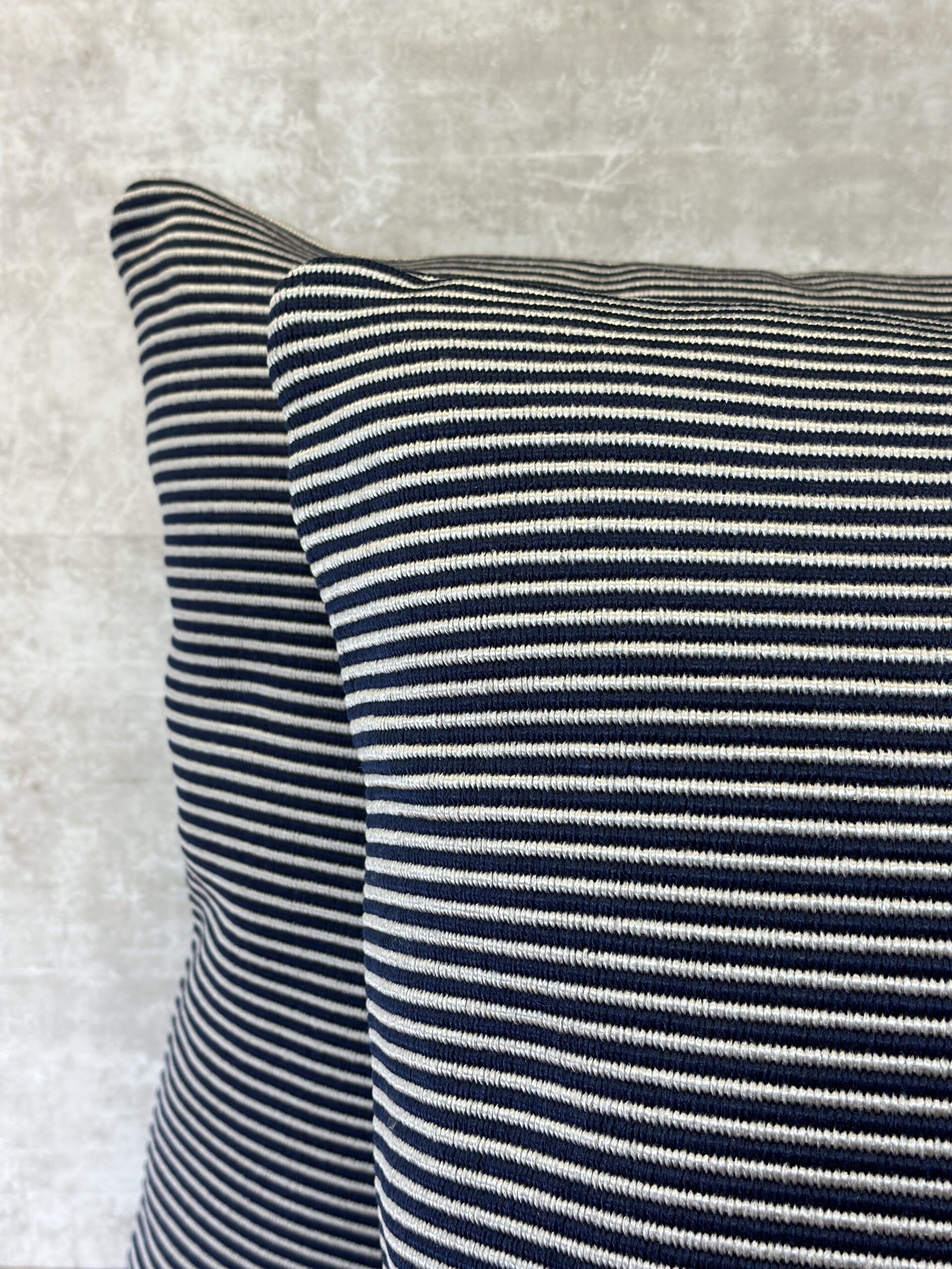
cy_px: 634
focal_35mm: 48
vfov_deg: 39.7
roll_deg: +1.3
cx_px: 476
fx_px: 1760
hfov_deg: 30.3
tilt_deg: -13.8
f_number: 1.78
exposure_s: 1/120
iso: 80
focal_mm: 6.86
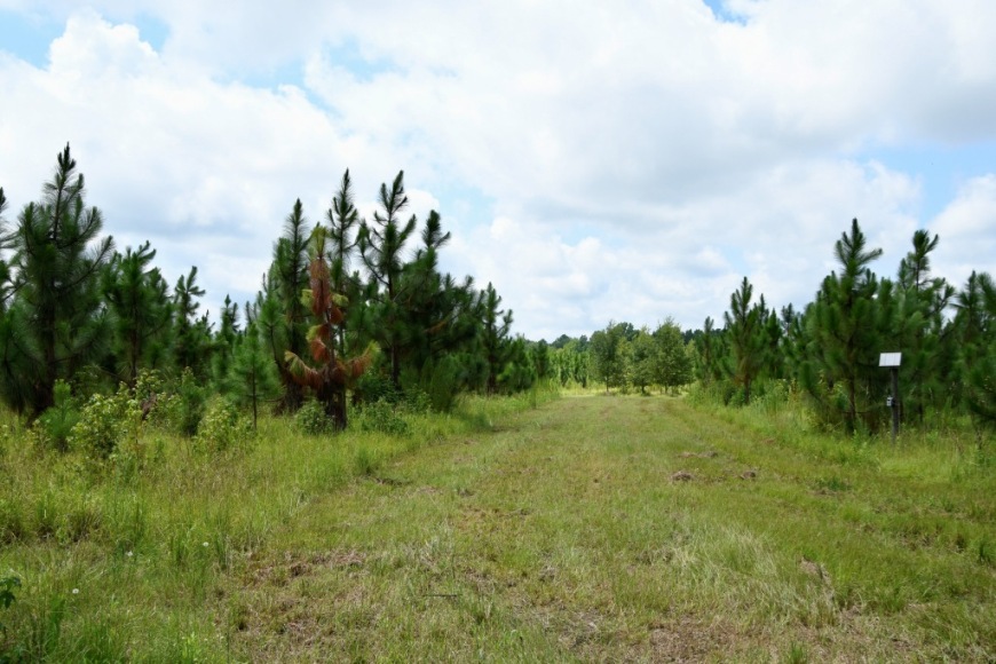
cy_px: 332
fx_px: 954
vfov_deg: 38.4
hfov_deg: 55.1
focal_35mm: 34
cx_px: 498
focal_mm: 23
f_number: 8
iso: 400
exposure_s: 1/640
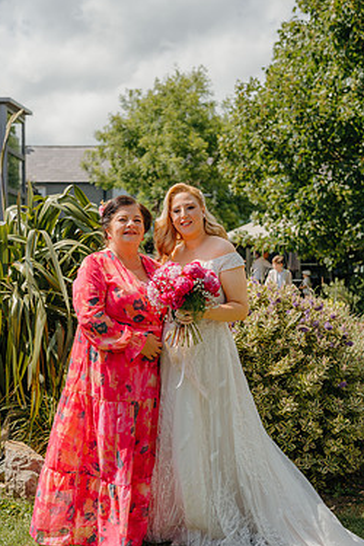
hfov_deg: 31.9
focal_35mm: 42
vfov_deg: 46.3
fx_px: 637
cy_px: 298
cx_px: 185
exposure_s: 1/1250
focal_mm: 35
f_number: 2.8
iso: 100
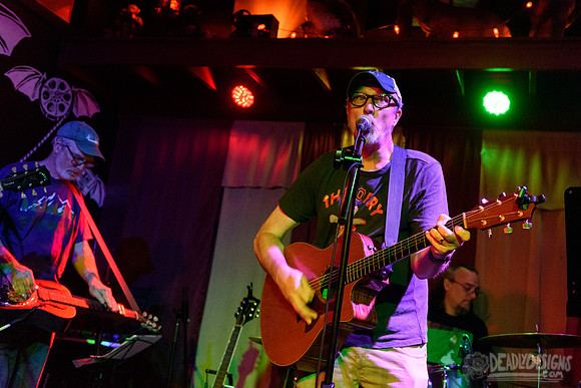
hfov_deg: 46.0
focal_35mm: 42
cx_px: 305
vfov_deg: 31.6
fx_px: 684
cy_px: 182
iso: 3200
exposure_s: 1/80
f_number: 3.2
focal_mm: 40
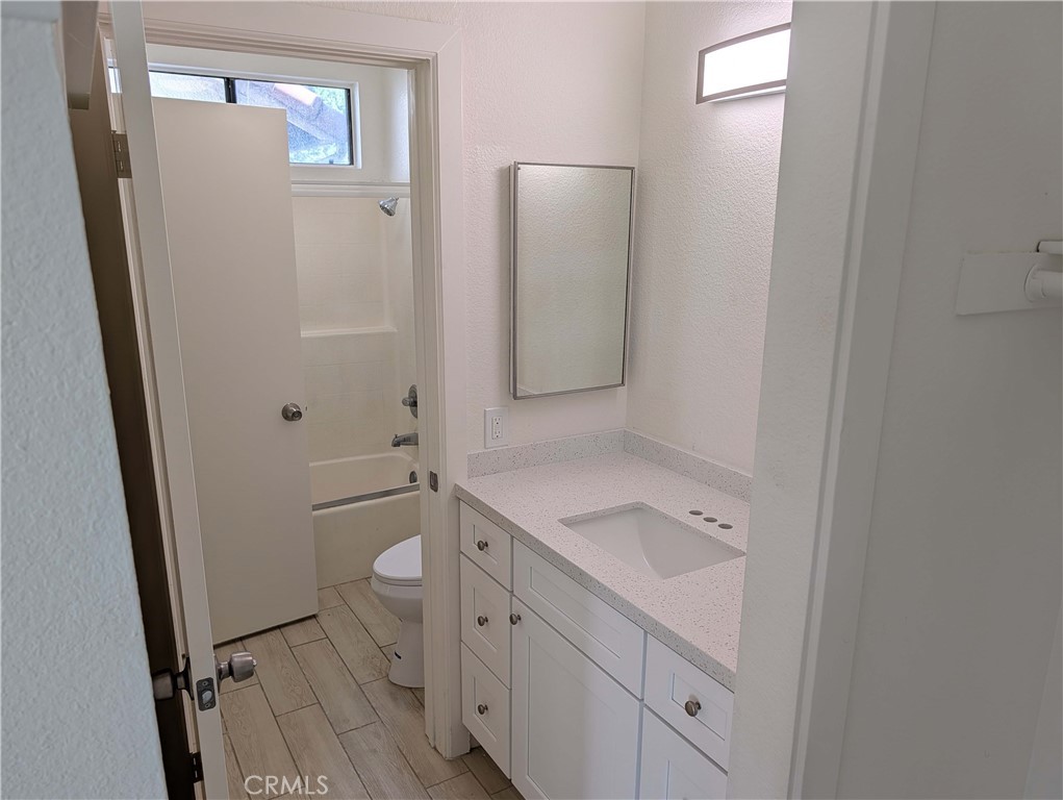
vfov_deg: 56.9
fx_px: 738
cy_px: 400
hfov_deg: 71.5
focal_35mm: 24
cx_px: 532
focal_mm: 6.9
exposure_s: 1/120
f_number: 1.68
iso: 29
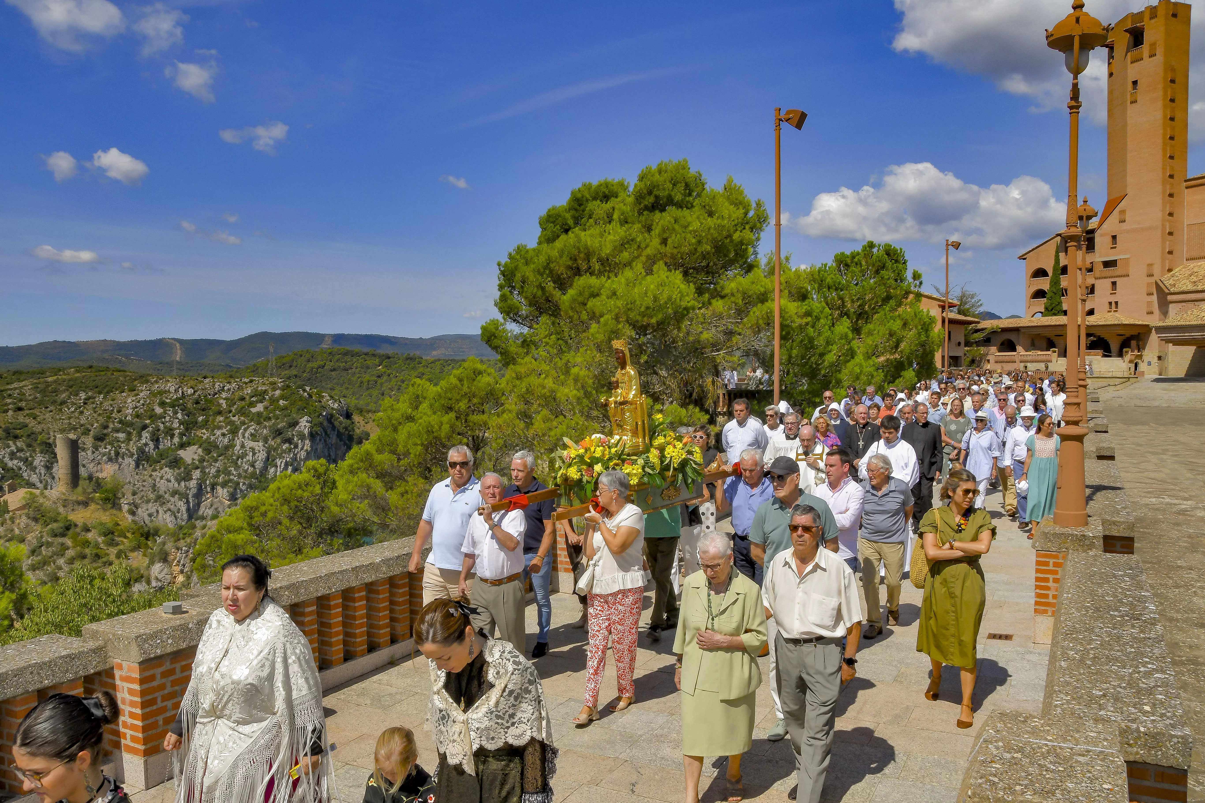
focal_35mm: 27
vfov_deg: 47.9
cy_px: 402
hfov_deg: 67.4
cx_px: 602
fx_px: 904
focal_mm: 18
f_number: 18
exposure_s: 1/250
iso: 200
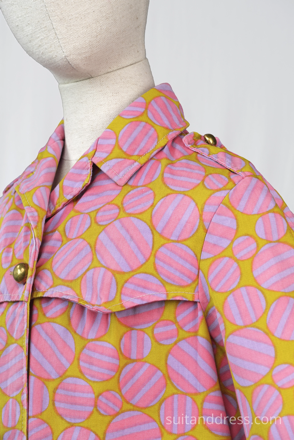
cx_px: 147
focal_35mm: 136
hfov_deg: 10.0
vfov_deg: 15.0
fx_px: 1672
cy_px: 220
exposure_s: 1/30
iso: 250
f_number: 8
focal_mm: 91
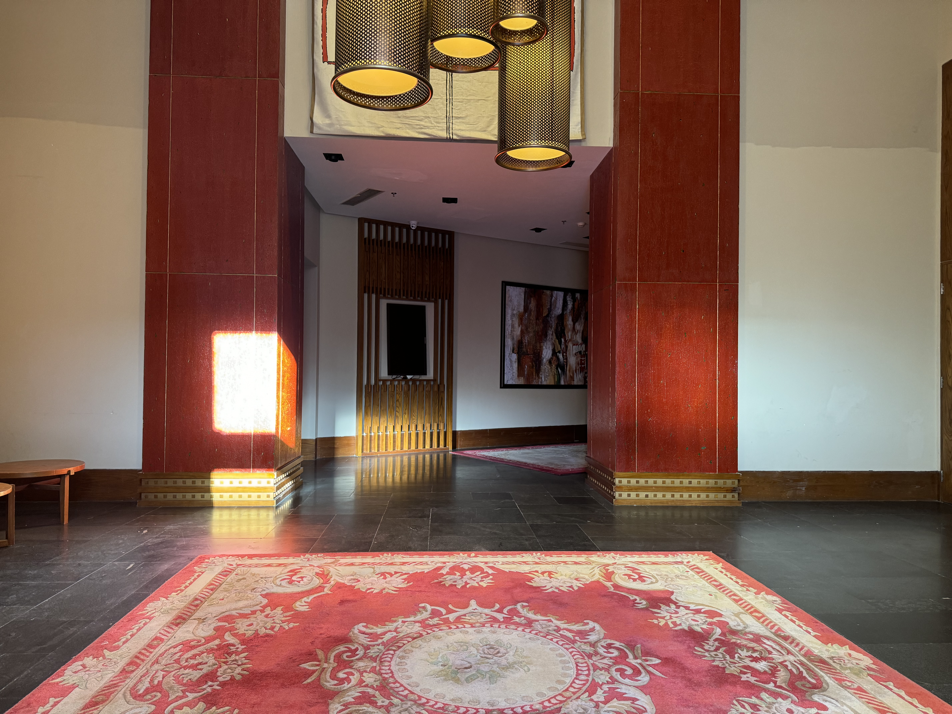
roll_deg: -1.2
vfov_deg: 56.8
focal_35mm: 24
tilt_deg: +0.7
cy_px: 357
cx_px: 476
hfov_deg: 71.6
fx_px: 660
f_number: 1.78
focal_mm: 6.76
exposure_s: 1/50
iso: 250
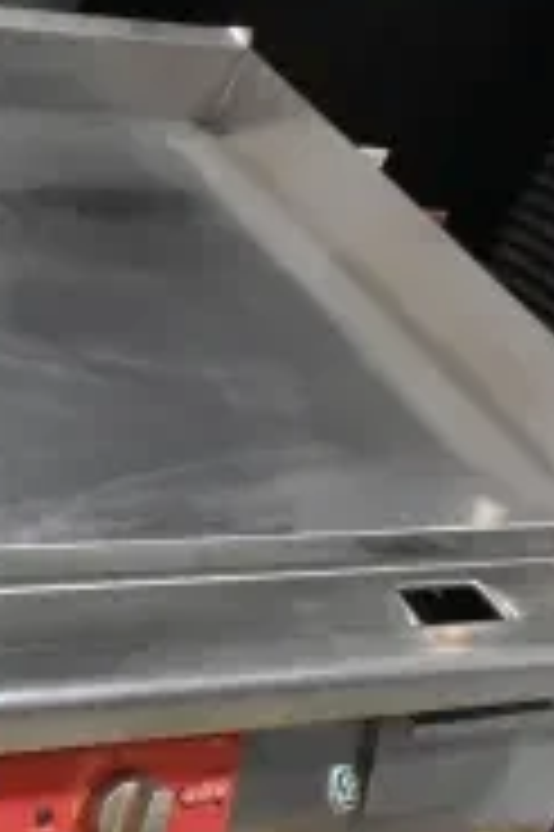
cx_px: -604
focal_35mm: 99
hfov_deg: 12.1
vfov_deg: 20.6
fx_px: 2289
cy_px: 492
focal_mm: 20
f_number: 7.1
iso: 6400
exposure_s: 1/200
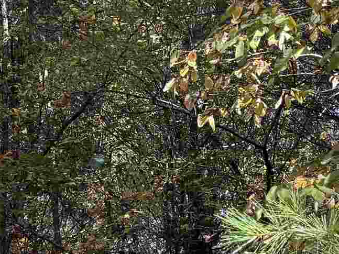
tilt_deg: +17.7
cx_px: 20
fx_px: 1116
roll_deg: -1.7
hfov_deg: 17.0
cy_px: 225
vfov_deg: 12.9
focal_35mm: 114
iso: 160
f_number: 1.78
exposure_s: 1/240
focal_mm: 6.76
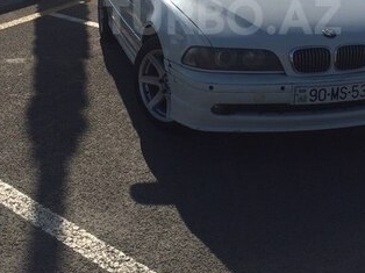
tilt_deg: -9.7
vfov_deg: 23.2
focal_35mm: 61
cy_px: 17
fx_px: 643
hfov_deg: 31.6
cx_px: 222
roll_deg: -1.1
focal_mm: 4.15
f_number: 2.2
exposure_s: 1/5128
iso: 32
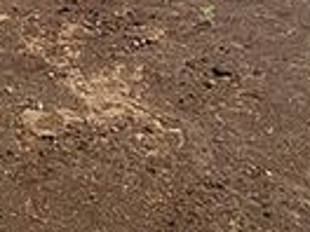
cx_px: -59
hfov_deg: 26.3
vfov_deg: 17.5
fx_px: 591
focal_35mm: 66
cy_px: -200
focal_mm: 1.83
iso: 52
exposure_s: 1/2347
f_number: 2.2
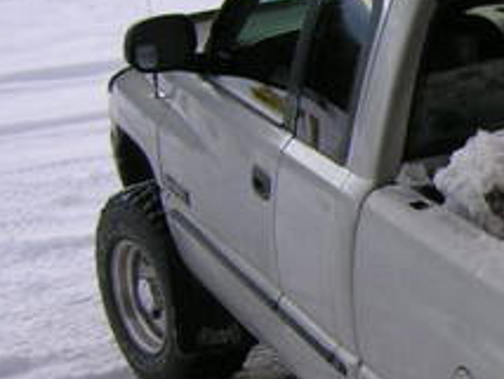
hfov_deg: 14.1
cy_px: 278
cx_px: 843
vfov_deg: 11.7
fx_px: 1851
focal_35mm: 127
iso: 50
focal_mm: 5.7
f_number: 2.9
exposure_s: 1/34.6
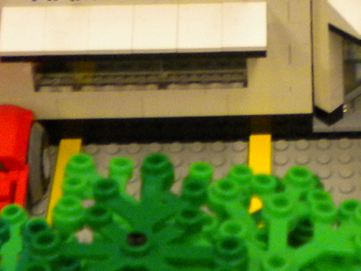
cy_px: -211
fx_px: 1543
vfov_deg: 9.5
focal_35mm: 148
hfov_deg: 13.2
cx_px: 341
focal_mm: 6.3
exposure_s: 1/54.1
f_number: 3.1
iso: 339
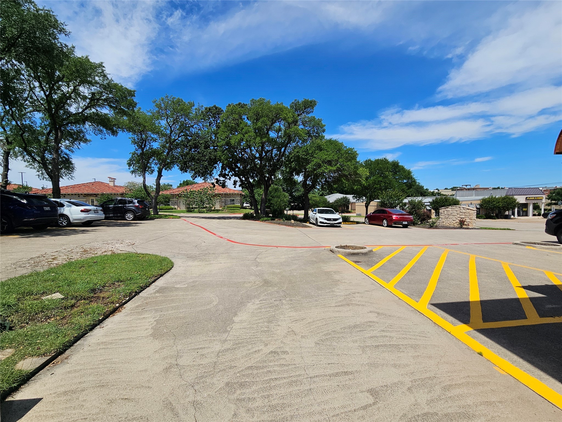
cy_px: 211
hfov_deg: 106.2
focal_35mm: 13
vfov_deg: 89.9
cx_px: 281
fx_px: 211
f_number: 2.2
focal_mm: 2.2
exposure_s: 1/3747
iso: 50
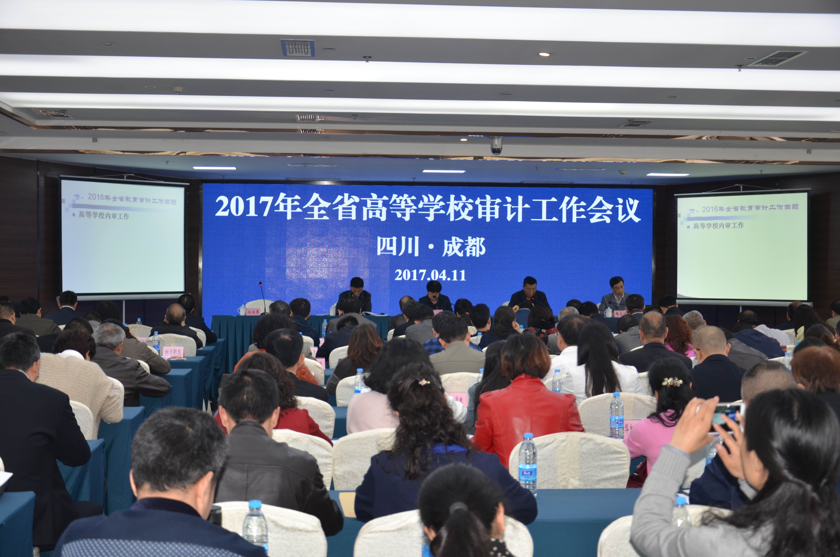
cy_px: 278
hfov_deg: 41.2
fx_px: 1118
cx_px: 420
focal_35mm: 48
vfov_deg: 28.0
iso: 400
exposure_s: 1/60
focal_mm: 32
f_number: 4.2
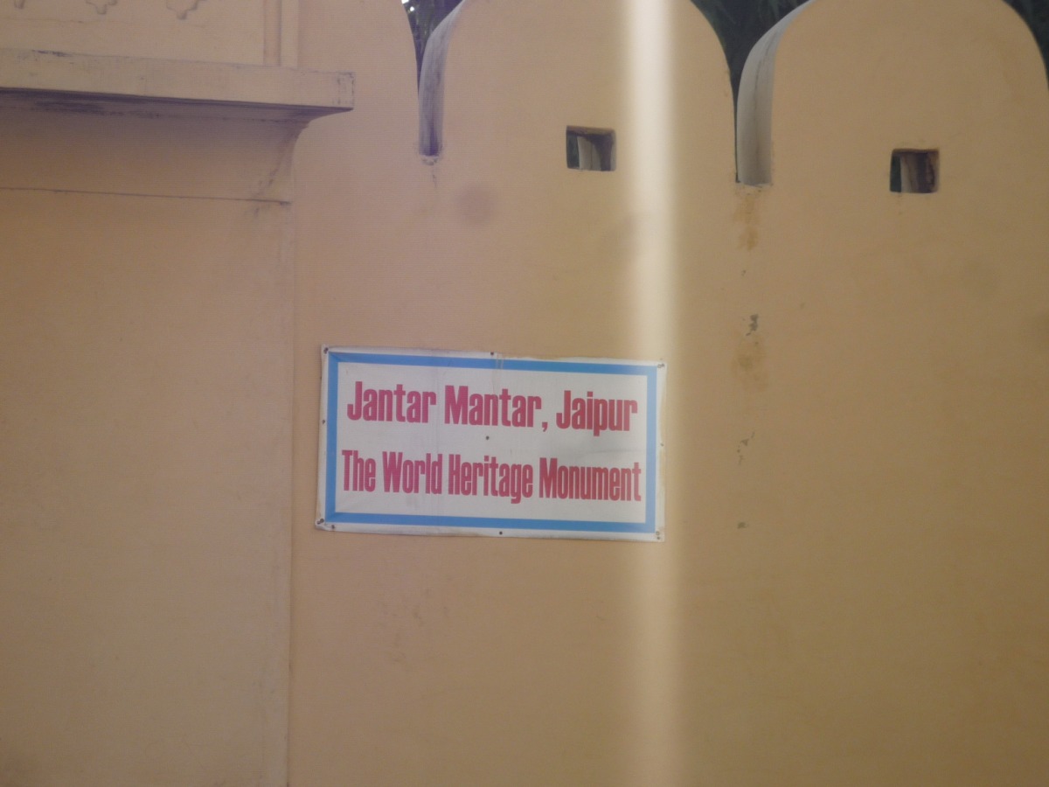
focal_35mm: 150
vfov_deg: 9.9
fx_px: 4546
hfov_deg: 13.2
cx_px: 524
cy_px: 394
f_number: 5.9
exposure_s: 1/320
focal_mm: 22
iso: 100
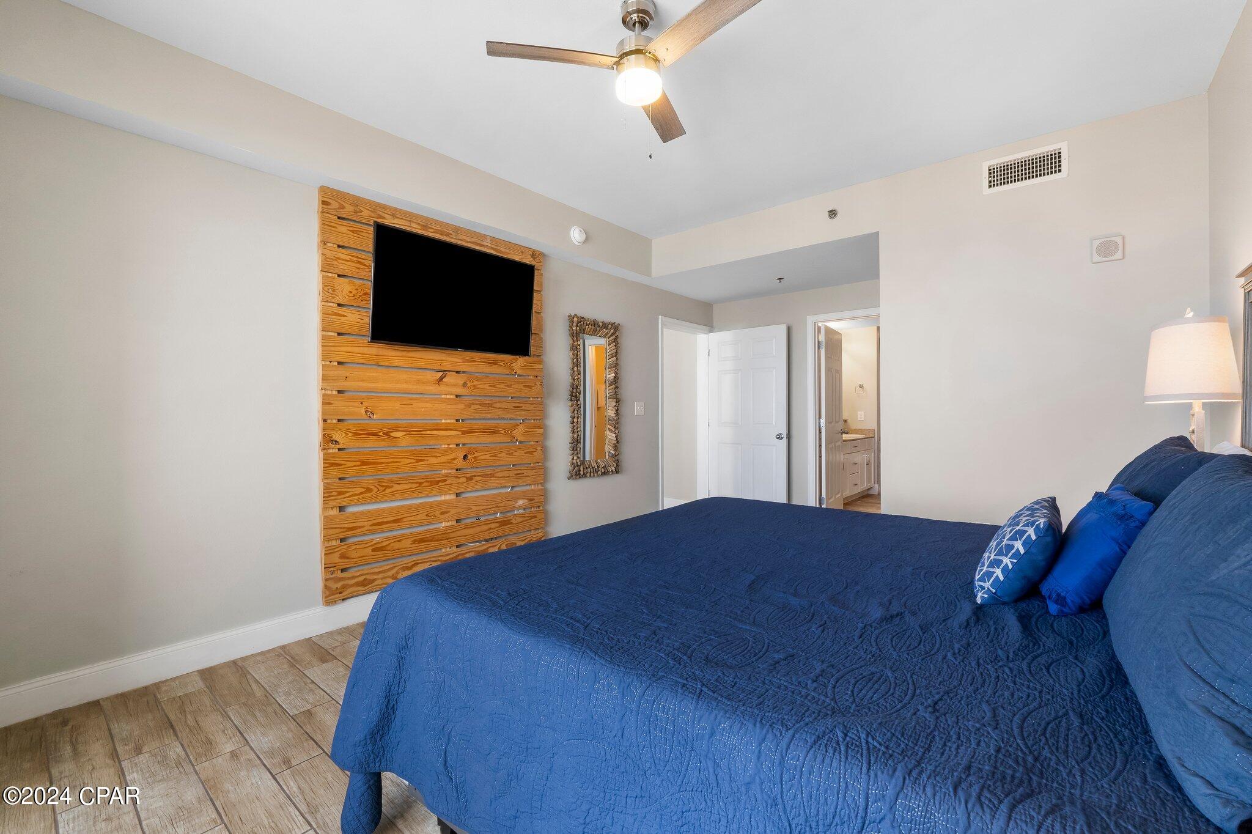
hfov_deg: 100.4
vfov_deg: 77.3
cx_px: 626
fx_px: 521
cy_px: 417
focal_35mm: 15
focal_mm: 10
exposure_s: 1/15
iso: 400
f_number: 9
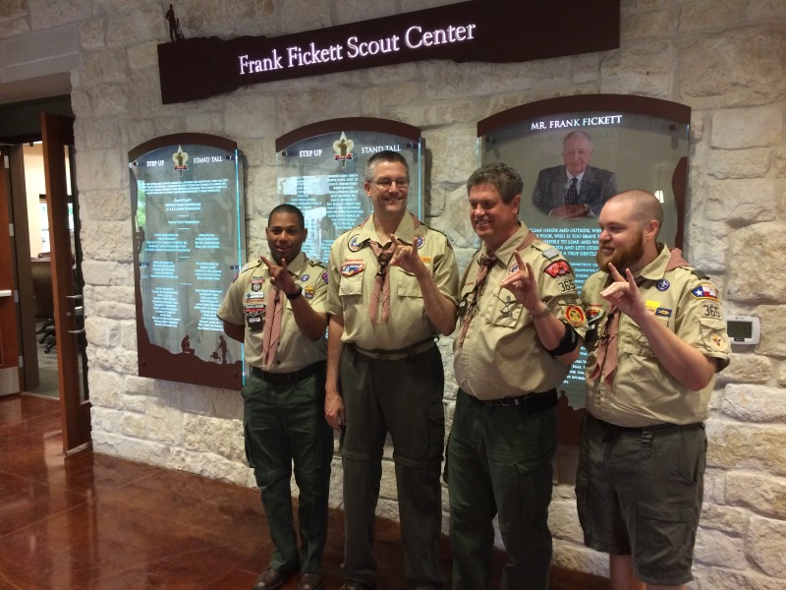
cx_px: 393
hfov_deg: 61.7
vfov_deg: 48.2
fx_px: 658
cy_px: 295
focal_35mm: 29
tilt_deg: -7.9
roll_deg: +1.0
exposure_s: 1/30
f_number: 2.2
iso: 200
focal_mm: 4.15
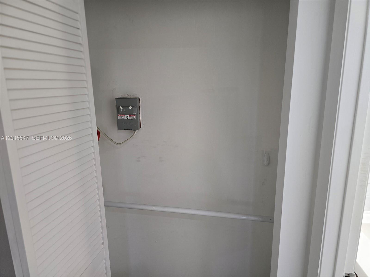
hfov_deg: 73.9
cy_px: 138
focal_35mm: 23
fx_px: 246
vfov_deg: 58.9
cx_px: 185
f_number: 1.7
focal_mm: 6.3
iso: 200
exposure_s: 1/120
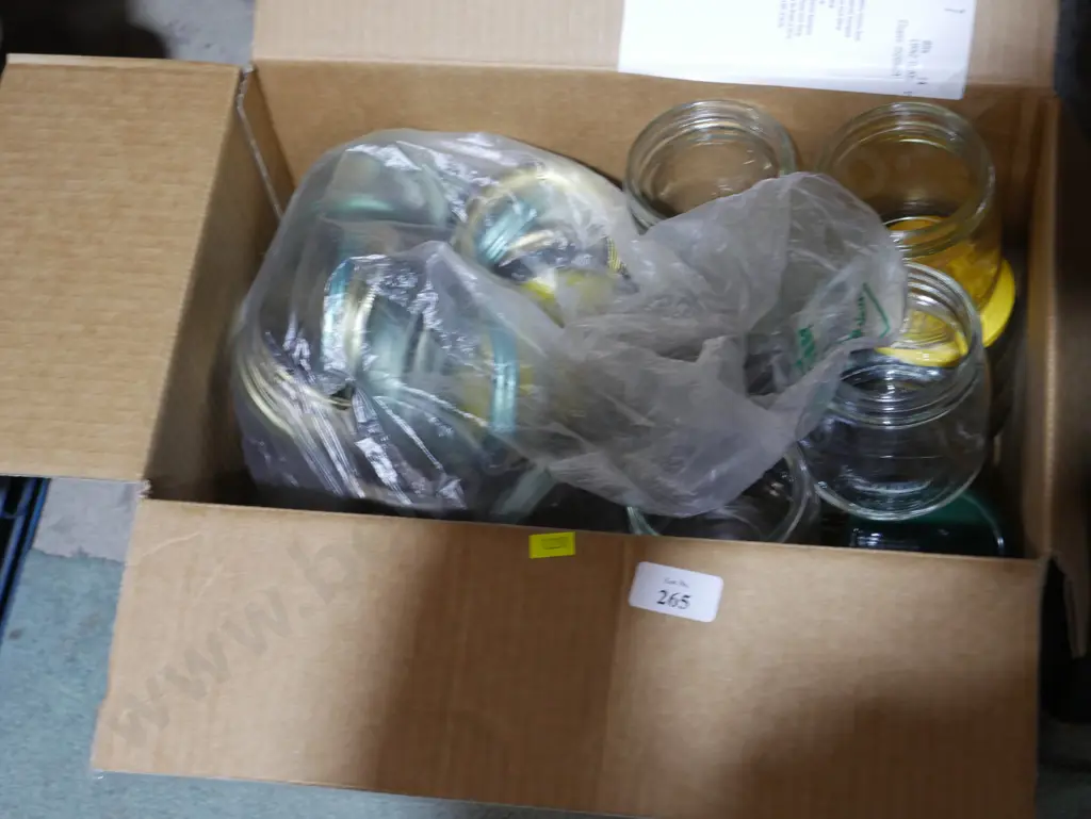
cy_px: 410
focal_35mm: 62
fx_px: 1955
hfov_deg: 31.2
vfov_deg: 23.7
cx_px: 546
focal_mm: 31
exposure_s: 1/80
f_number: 5.4
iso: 1600
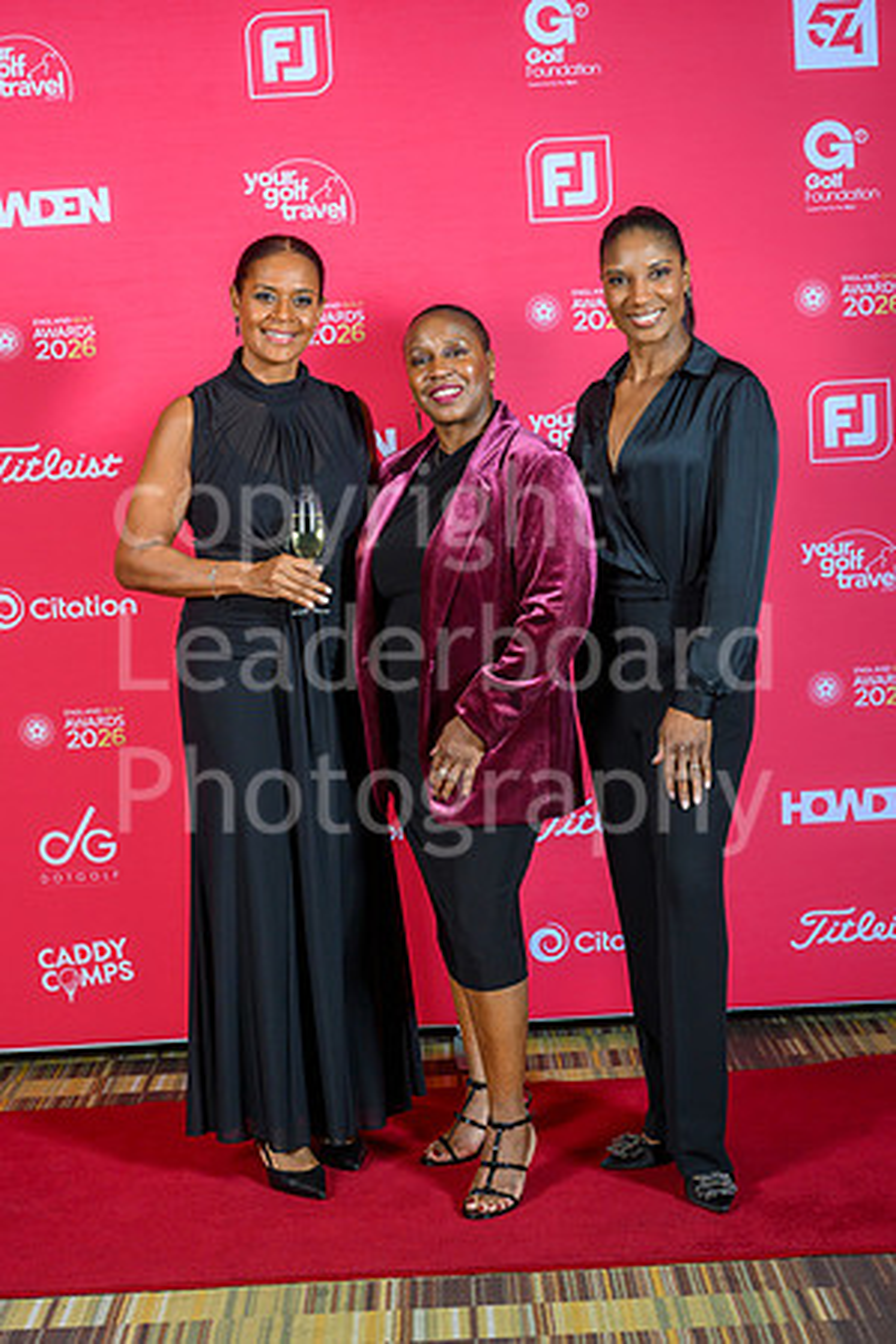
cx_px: 448
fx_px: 1979
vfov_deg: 37.5
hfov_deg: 25.5
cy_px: 672
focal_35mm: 53
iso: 250
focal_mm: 53
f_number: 7.1
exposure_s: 1/160
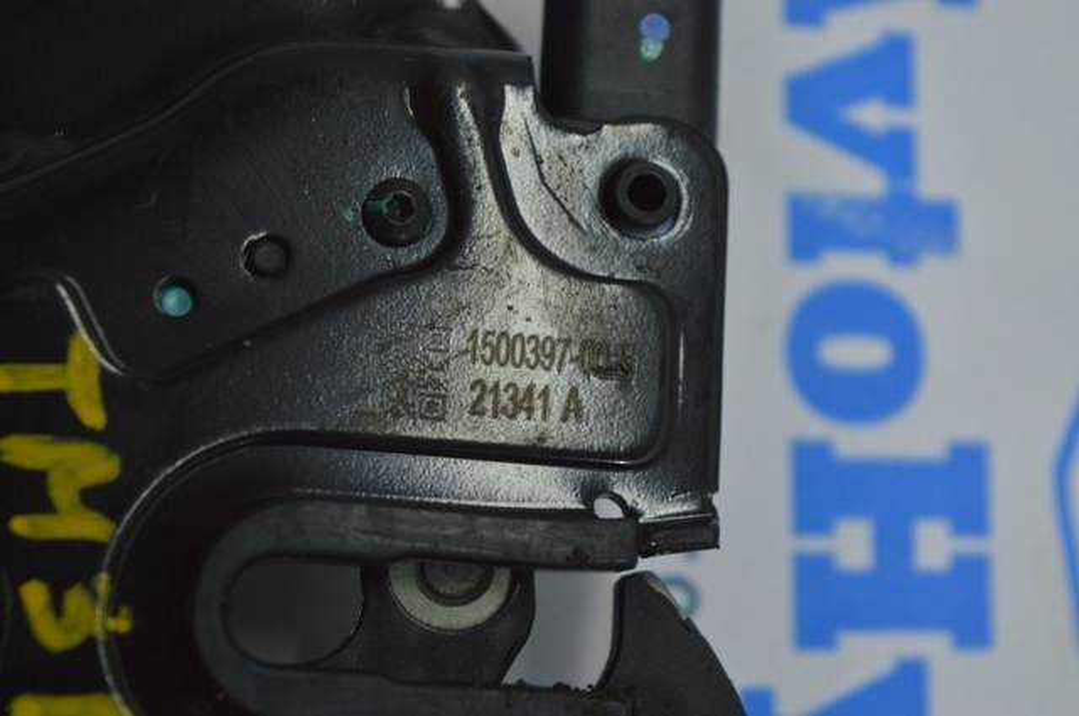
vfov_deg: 16.5
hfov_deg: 24.6
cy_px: 358
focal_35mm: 82
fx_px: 2470
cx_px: 540
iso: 400
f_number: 5.6
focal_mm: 55
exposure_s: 1/60
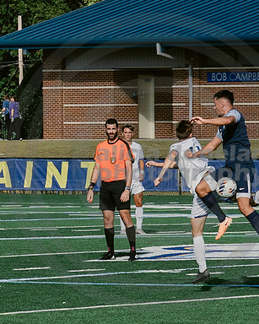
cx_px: 150
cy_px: 127
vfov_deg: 4.9
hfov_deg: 3.9
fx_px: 3815
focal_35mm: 398
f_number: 5.6
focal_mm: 70
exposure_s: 1/3200
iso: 640
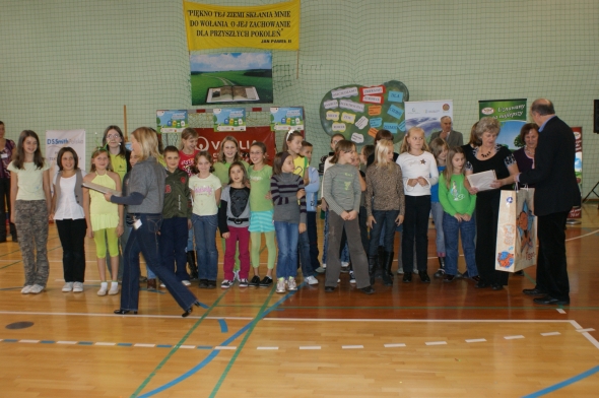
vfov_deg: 36.8
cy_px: 199
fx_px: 598
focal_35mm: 36
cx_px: 300
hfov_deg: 53.2
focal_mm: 24
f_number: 5.6
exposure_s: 1/60
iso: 400
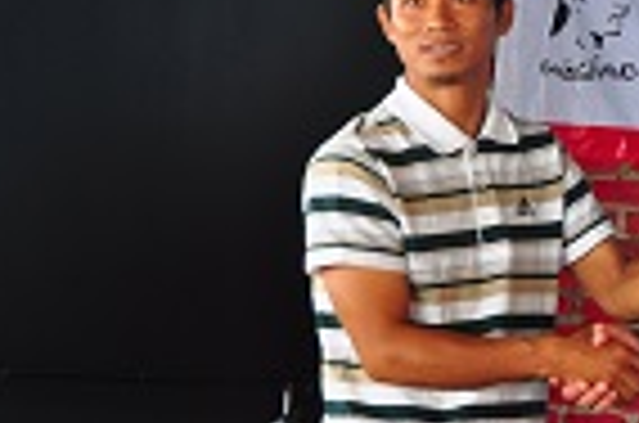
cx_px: 909
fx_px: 2674
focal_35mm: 151
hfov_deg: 13.0
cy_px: 308
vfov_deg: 9.0
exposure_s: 1/10
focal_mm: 32
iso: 250
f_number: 5.6
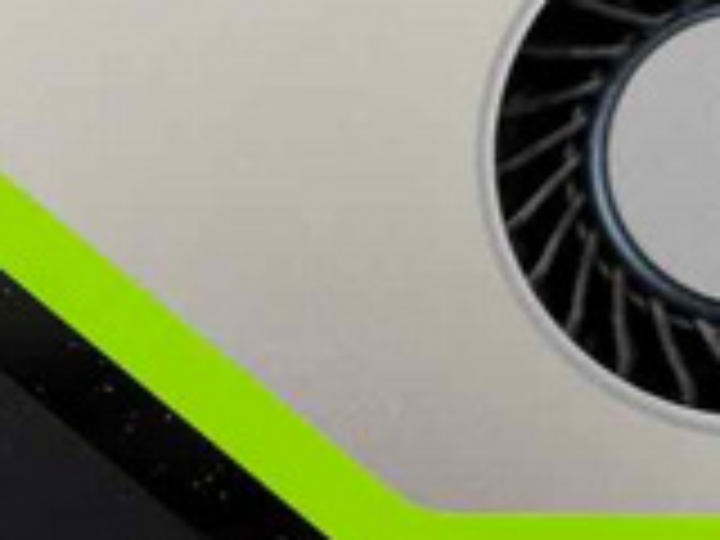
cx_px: 32
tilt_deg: -87.1
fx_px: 1872
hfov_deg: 21.2
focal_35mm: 90
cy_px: 324
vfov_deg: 16.4
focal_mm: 6.76
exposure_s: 1/121
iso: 160
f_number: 1.78
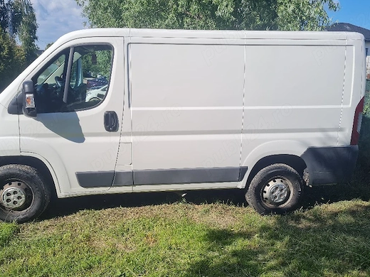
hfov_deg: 59.8
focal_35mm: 30
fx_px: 321
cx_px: 164
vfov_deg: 46.8
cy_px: 141
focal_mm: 5.4
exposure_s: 1/3333
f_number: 1.8
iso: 50
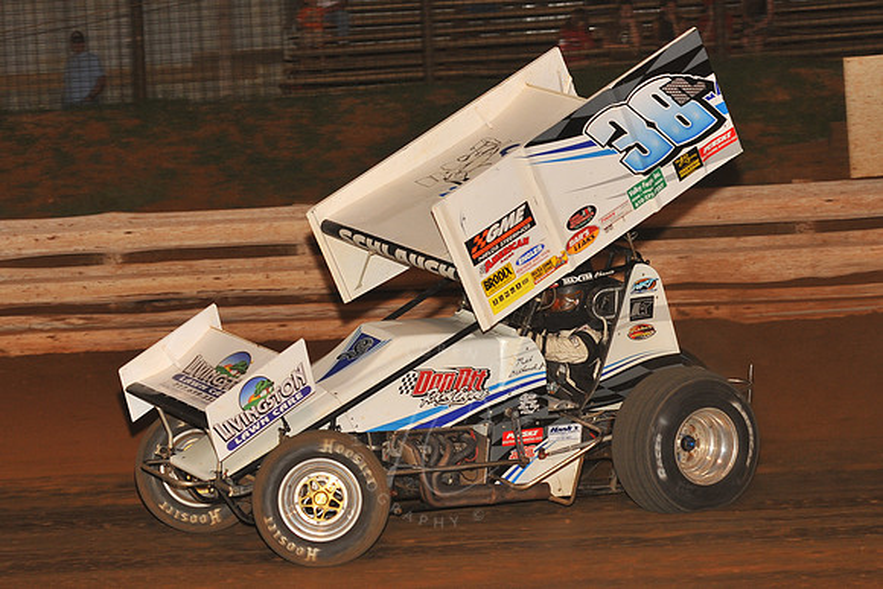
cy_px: 294
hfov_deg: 18.3
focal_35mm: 112
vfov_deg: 12.2
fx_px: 2748
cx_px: 442
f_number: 6.3
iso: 800
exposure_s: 1/320
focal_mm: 112
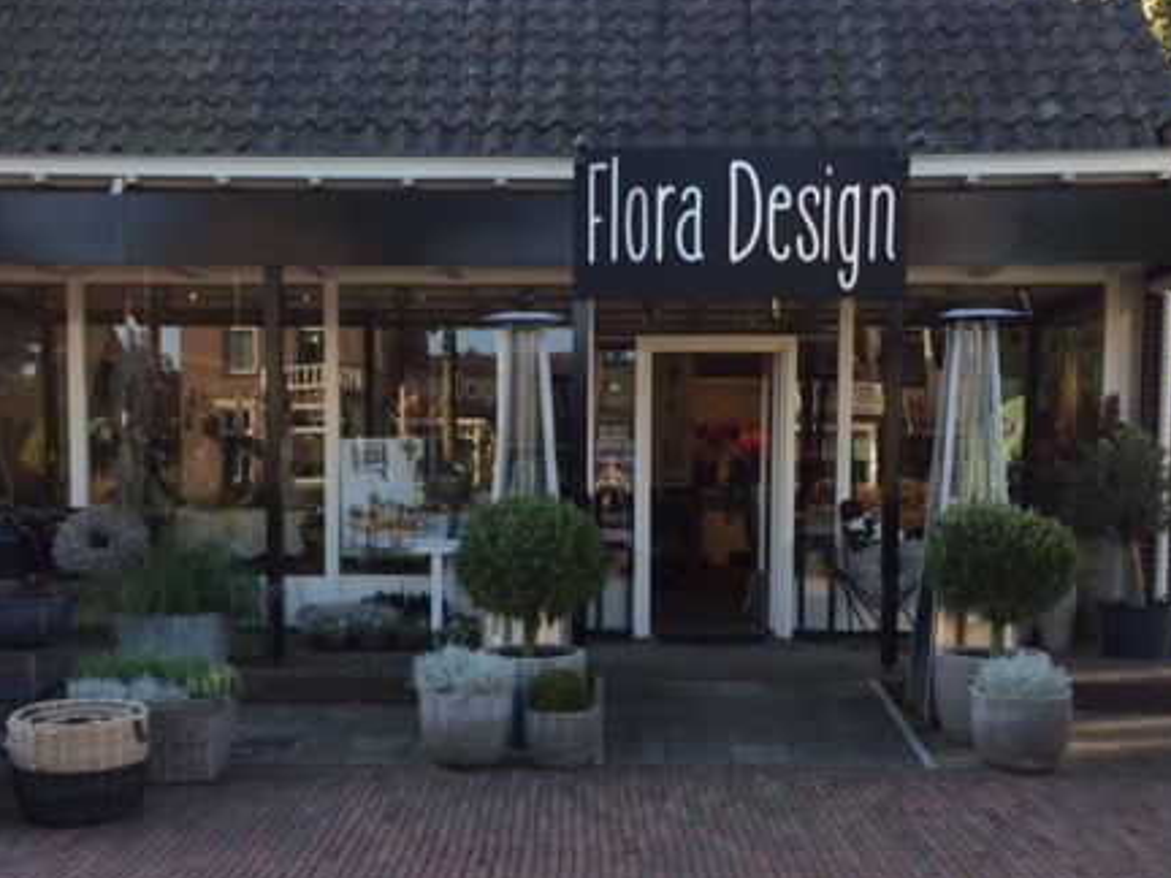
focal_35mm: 43
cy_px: 569
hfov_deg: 43.8
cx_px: 556
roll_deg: +0.3
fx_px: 1455
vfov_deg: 33.4
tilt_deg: -4.7
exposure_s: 1/304
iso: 32
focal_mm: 4.15
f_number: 2.2
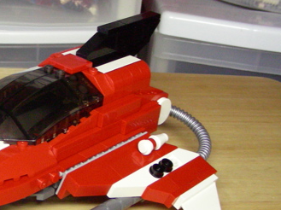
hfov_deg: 25.3
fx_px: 600
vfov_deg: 19.8
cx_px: 12
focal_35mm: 74
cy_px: 140
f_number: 3.5
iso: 400
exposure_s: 1/34
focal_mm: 6.3
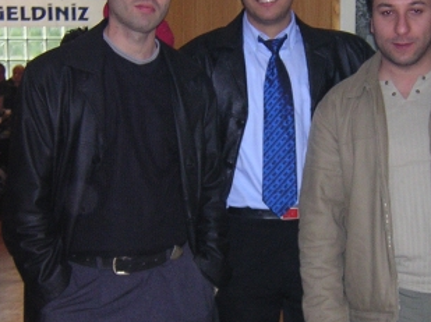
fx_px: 1169
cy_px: 181
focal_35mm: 94
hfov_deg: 20.9
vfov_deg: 15.7
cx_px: 266
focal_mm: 7.6
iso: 400
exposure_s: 1/60.1
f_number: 3.3
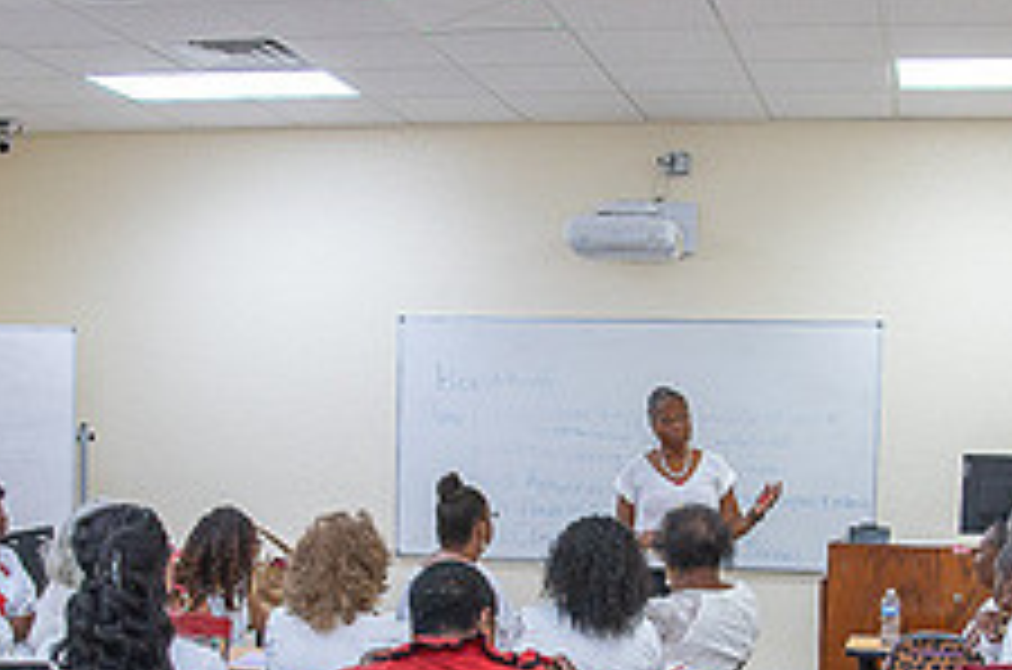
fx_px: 1739
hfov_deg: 32.4
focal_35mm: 62
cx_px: 549
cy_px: 594
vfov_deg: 21.4
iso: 800
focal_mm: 24
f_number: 4
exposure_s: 1/200
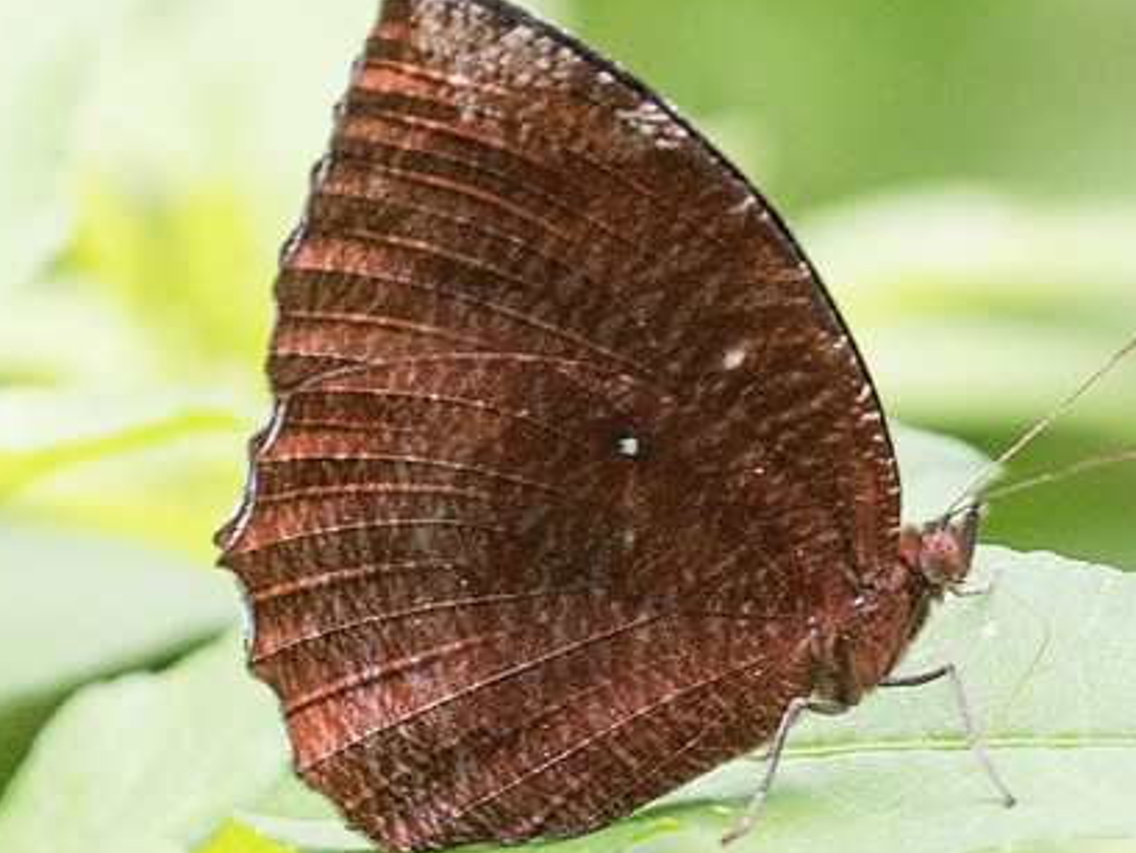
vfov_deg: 1.5
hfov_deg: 2.0
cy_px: 185
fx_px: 31809
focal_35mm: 969
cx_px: 884
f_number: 4.5
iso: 800
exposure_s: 1/250
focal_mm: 150
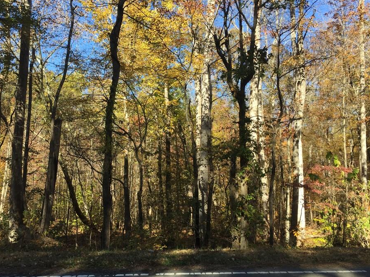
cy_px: 126
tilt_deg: +9.8
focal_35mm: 33
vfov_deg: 42.9
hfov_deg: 55.3
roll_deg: -2.7
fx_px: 353
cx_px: 168
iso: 32
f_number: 2.2
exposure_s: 1/608
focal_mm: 4.15
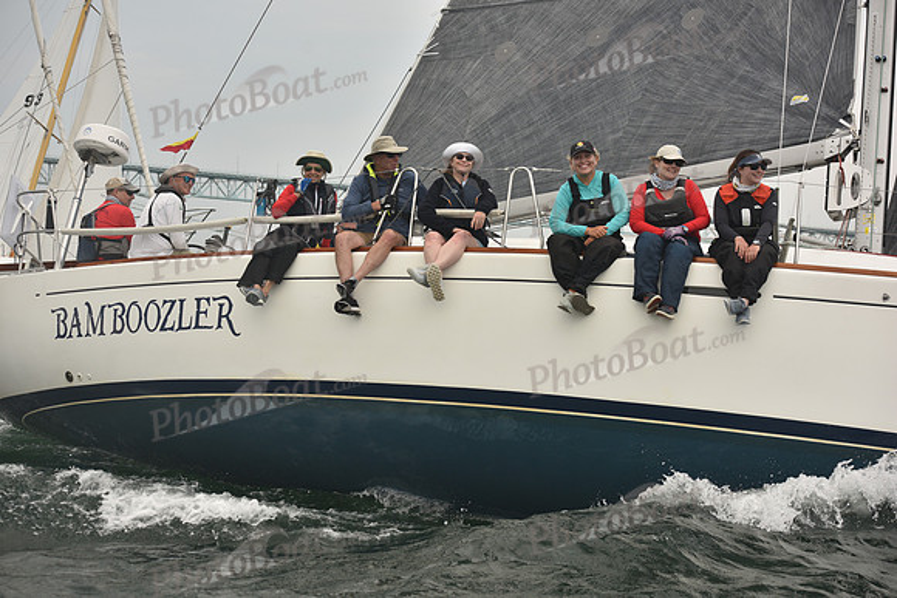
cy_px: 299
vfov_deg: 19.5
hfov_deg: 28.8
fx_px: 1744
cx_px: 448
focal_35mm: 70
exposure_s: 1/500
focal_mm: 70
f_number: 4.5
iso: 250
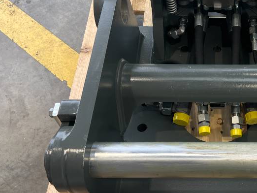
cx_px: 219
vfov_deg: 28.6
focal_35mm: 51
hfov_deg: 35.8
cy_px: 98
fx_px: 379
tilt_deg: -56.4
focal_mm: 5.7
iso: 32
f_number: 1.5
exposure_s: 1/126
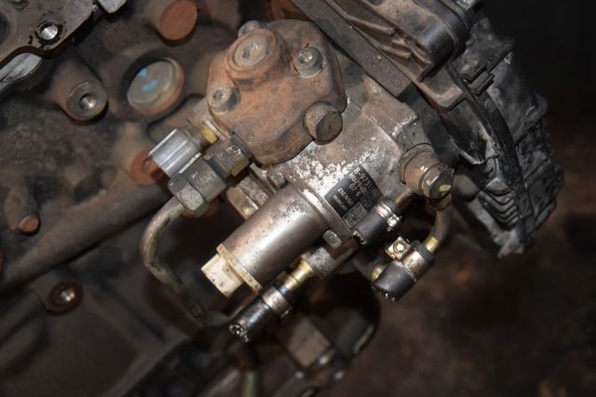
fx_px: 993
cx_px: 298
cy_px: 198
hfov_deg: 33.4
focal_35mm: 60
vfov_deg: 22.6
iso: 1600
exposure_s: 1/60
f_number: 5.6
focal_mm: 40
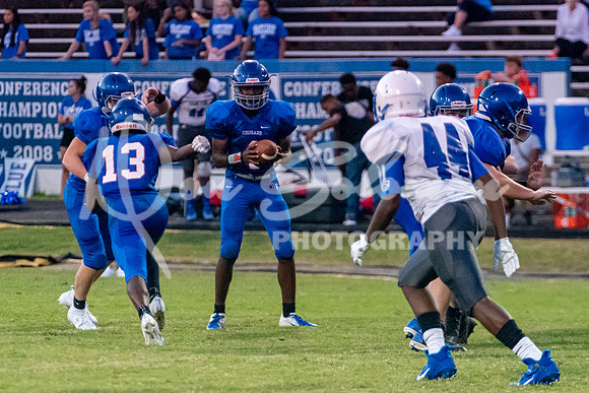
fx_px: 6480
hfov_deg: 5.2
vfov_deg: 3.5
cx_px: 323
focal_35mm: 396
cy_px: 196
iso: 12800
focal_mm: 235
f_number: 4
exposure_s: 1/1000
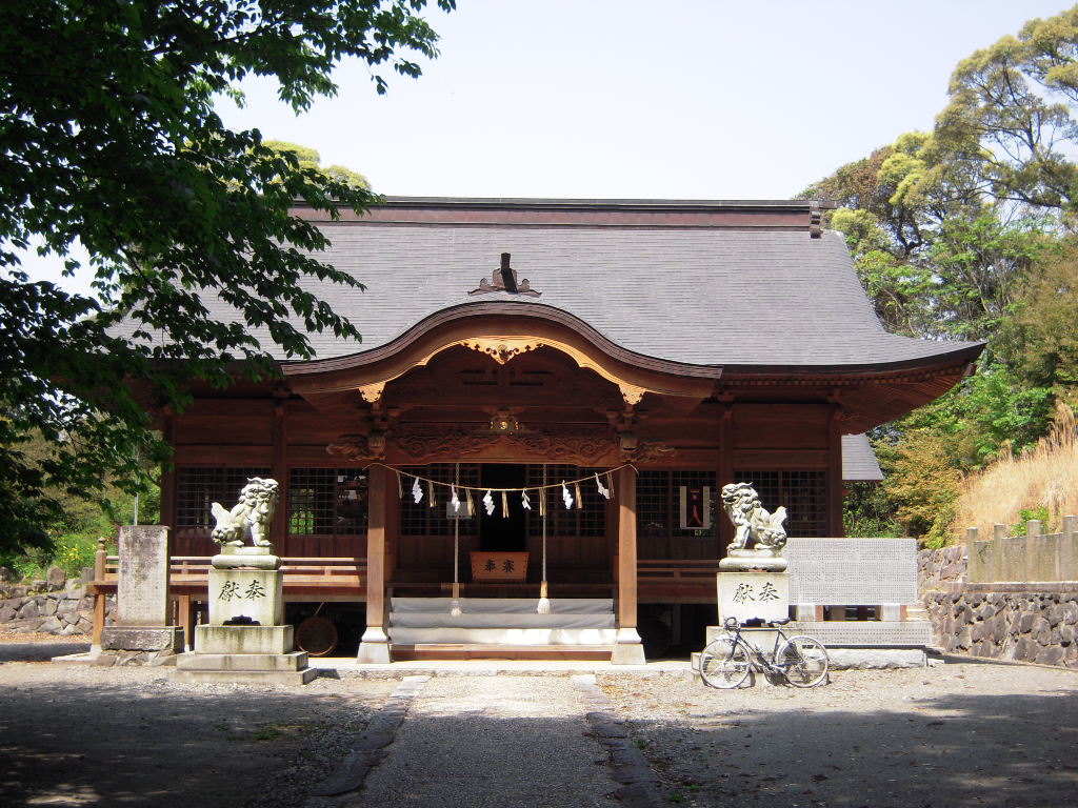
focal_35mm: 50
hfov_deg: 38.2
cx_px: 539
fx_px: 1557
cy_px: 404
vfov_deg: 29.1
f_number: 3.5
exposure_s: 1/400
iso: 100
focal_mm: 8.9
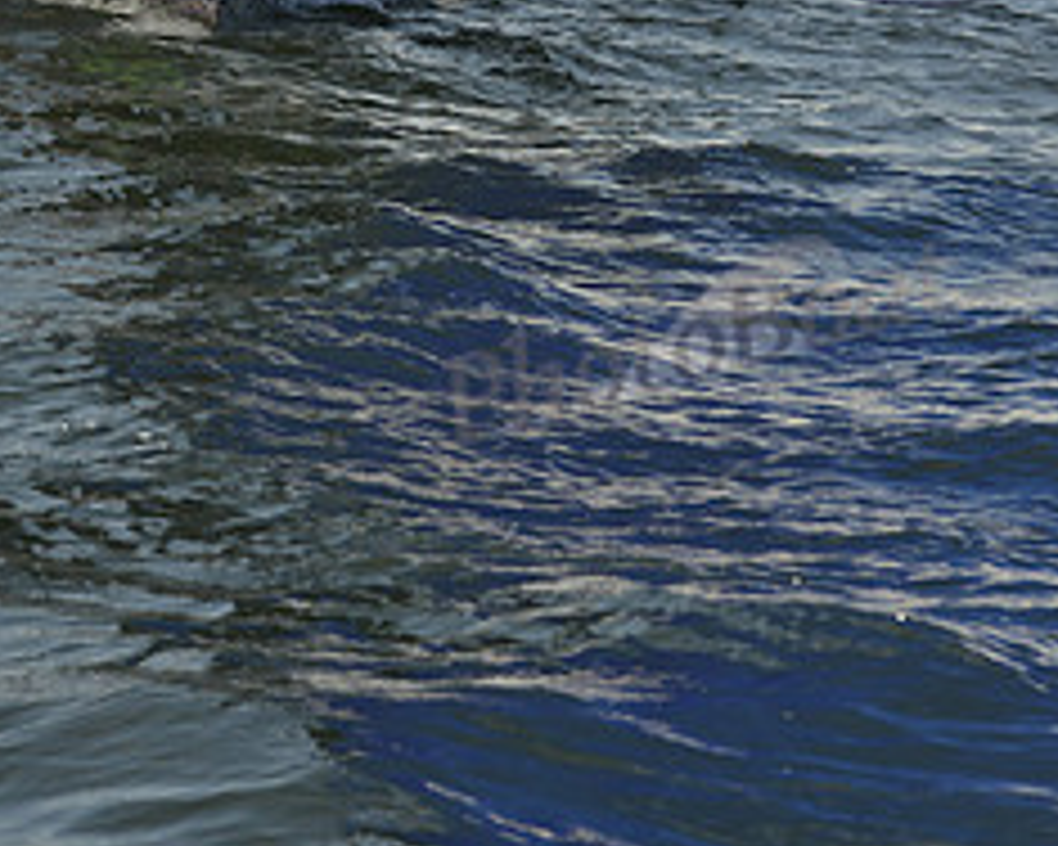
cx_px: 209
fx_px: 6231
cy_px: -297
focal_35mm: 199
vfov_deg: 7.7
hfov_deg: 9.7
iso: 280
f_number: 8
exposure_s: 1/1600
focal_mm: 86
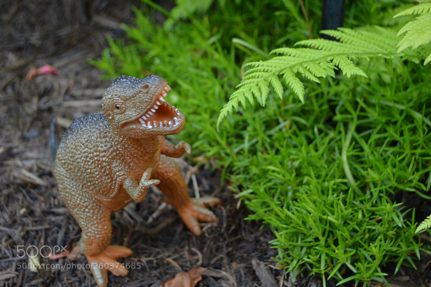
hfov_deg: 29.3
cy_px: 144
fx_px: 825
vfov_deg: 19.7
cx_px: 216
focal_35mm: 69
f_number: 5.6
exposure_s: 1/125
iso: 250
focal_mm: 46
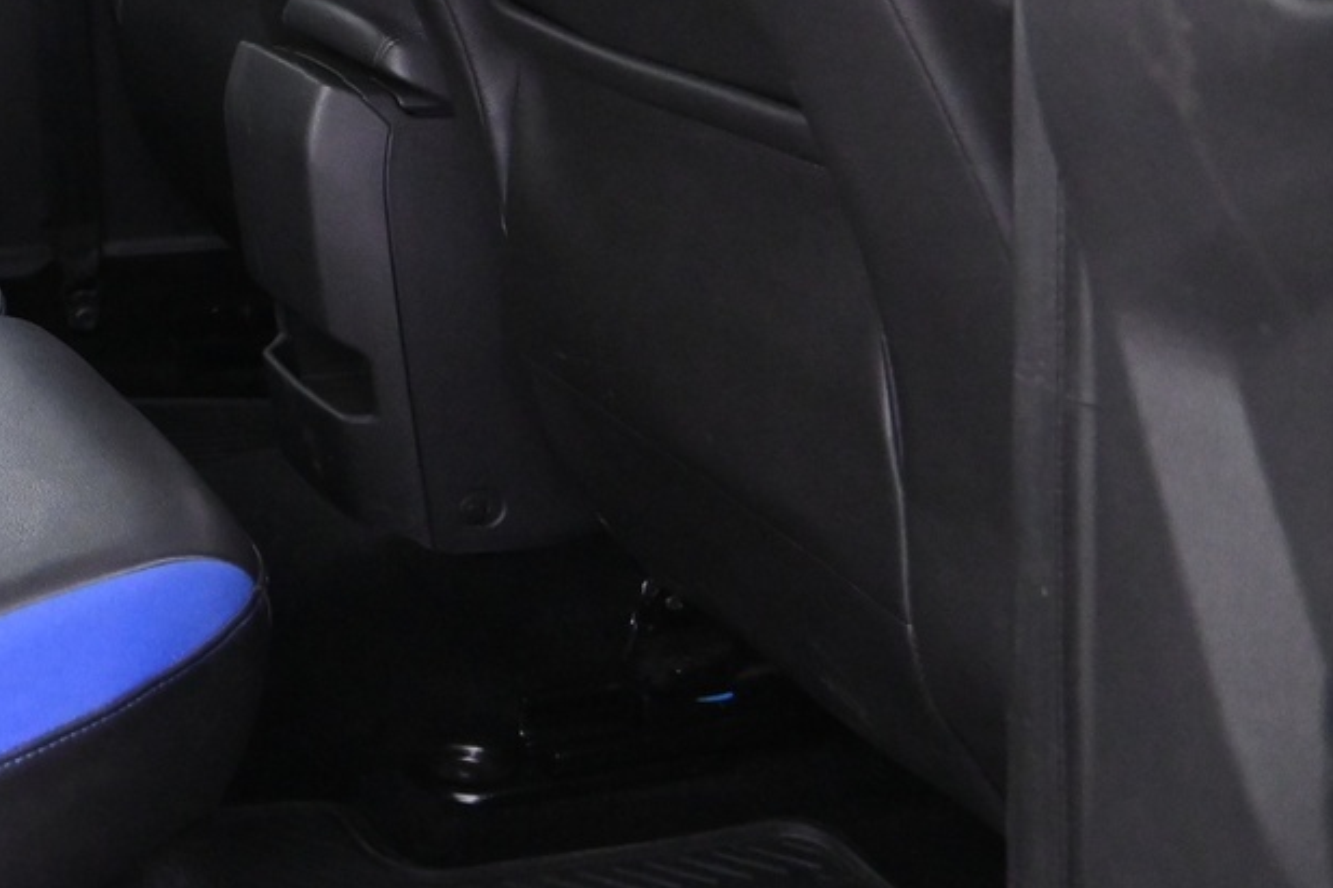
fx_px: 2332
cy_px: -106
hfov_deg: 26.9
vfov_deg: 20.5
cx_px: -398
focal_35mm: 63
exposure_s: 1/20
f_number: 3.5
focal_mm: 16
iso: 3200
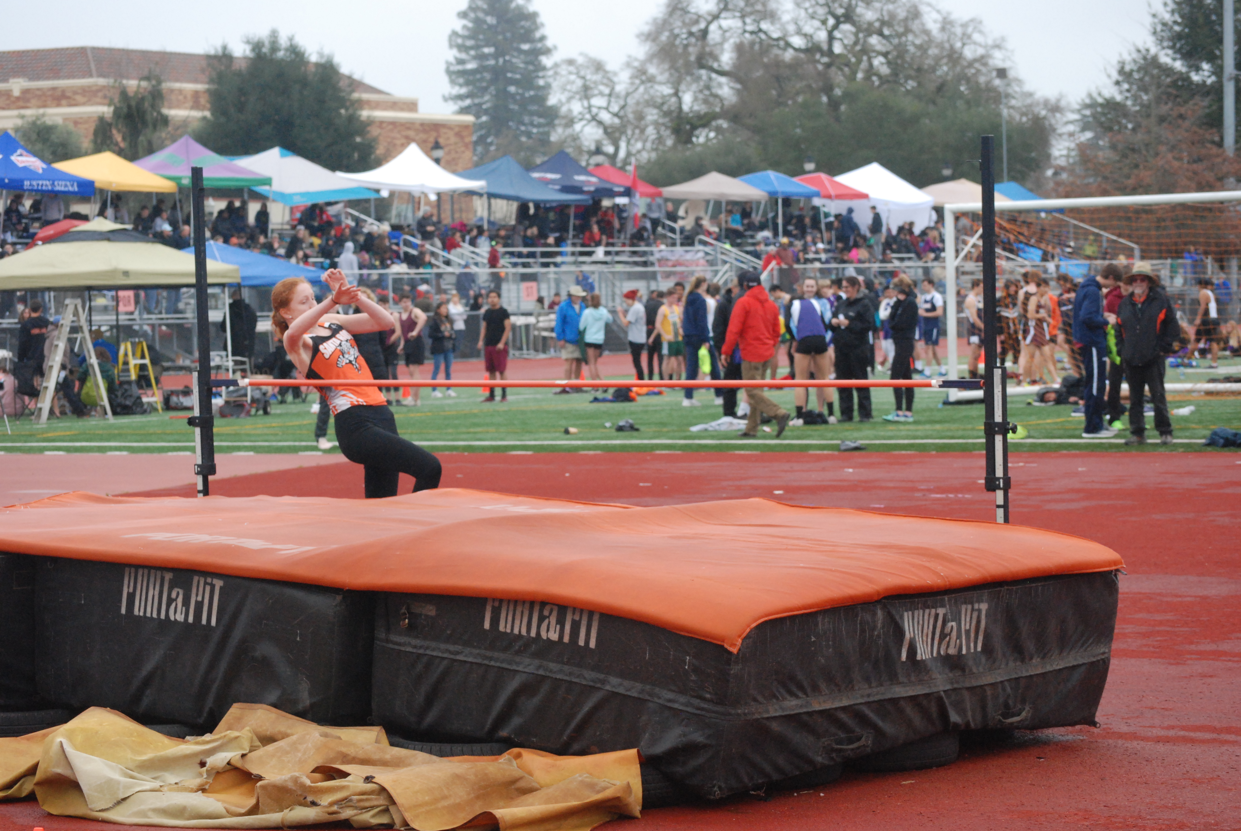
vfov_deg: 13.5
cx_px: 620
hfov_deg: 20.0
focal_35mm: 102
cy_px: 416
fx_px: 3520
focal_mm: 68
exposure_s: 1/800
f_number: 7.1
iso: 1000
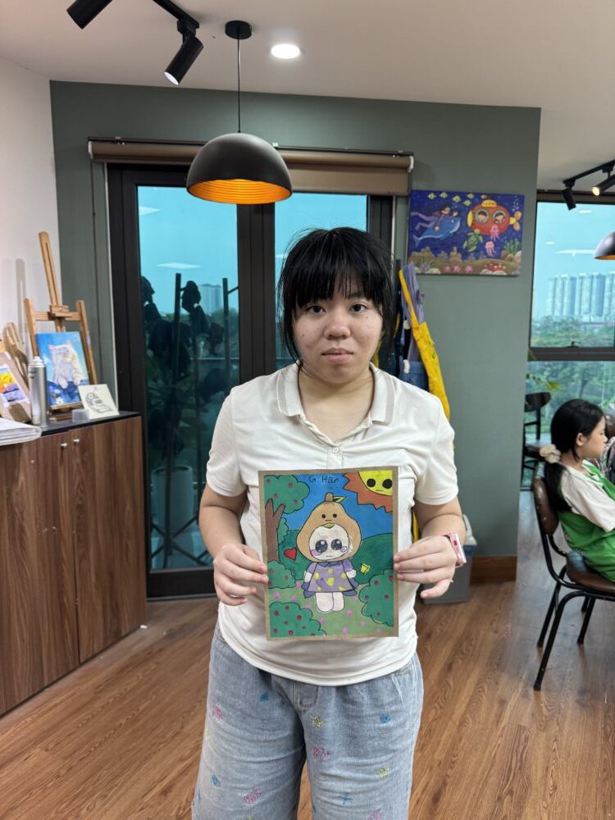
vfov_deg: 71.6
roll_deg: +0.0
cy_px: 410
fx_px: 569
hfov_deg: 56.8
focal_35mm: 24
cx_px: 308
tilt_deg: -7.3
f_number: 1.78
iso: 125
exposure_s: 1/100
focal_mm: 6.76
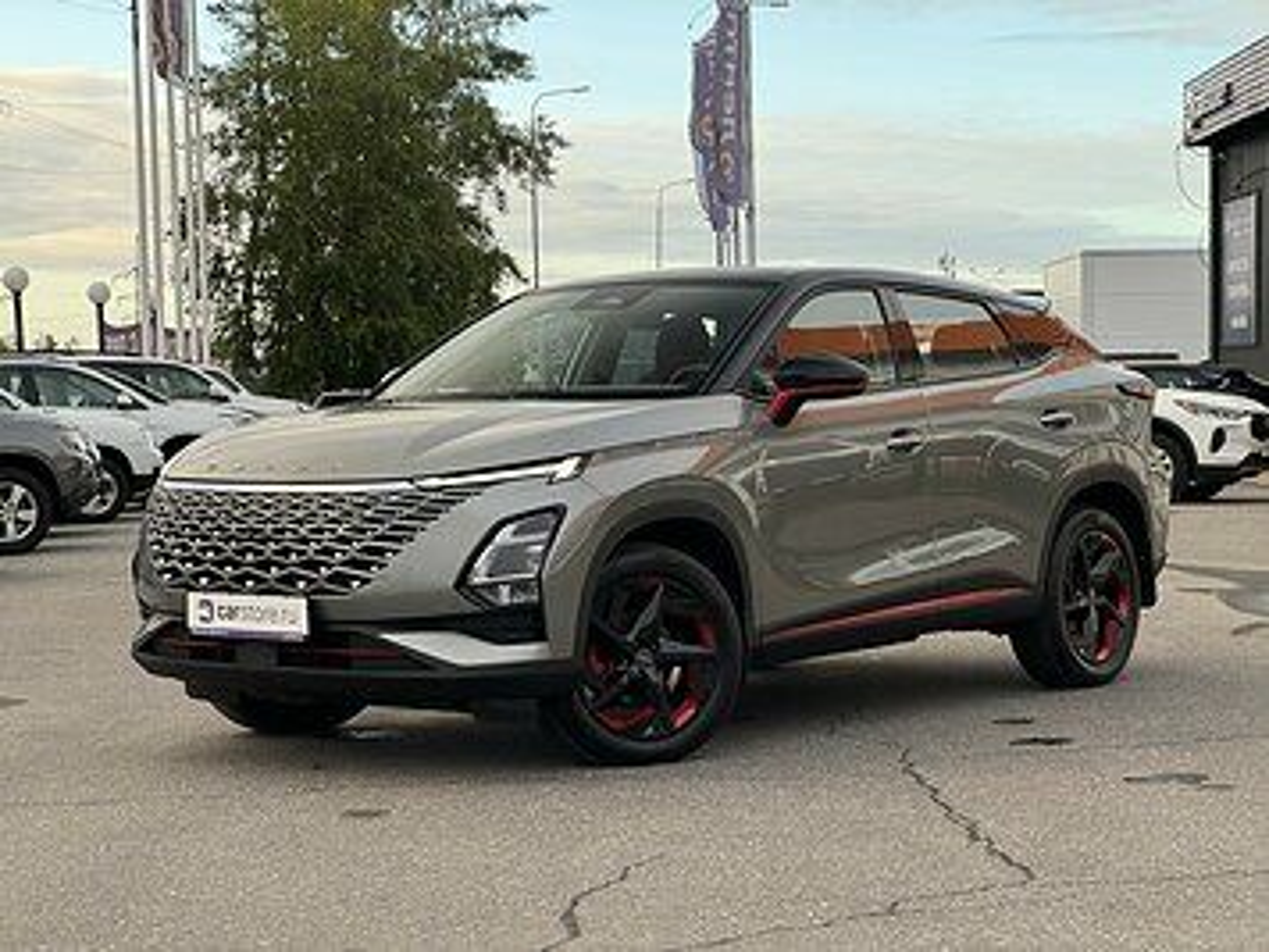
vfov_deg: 19.1
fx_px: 2823
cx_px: 634
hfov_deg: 25.3
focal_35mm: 77
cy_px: 476
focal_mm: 9
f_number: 2.8
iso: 25
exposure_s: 1/99
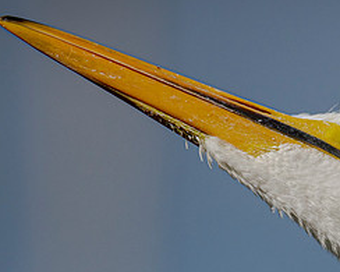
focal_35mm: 1248
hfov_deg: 1.6
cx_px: 434
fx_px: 12553
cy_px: 233
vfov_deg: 1.2
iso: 400
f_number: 9
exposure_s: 1/2500
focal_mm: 390
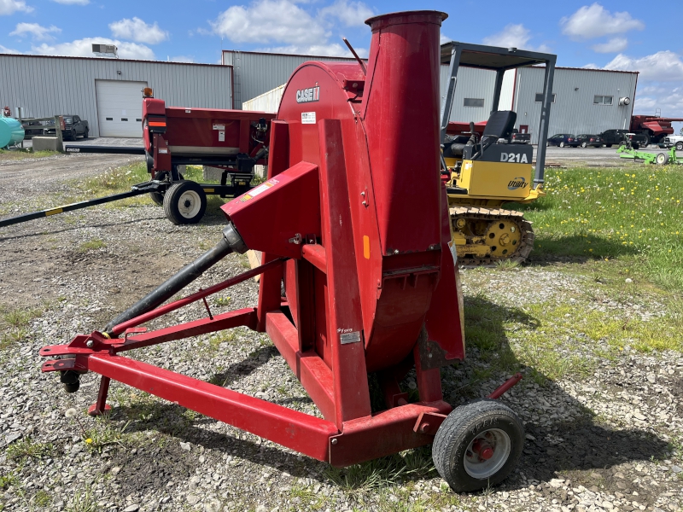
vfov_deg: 53.1
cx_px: 342
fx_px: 513
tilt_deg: -13.1
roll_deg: -1.5
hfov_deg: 67.3
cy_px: 256
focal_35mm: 26
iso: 50
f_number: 1.6
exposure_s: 1/2571
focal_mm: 5.1
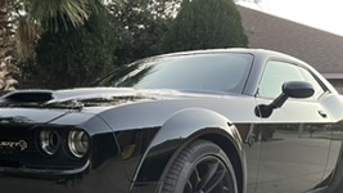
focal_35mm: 51
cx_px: 101
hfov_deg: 39.9
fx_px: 464
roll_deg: -1.3
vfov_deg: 23.2
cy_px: 144
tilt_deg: -2.6
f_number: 1.6
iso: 500
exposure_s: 1/44
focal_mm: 5.1
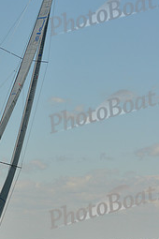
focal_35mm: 159
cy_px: 74
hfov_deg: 8.6
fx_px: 1053
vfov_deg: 12.9
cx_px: 0
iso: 400
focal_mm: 70
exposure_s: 1/800
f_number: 7.1
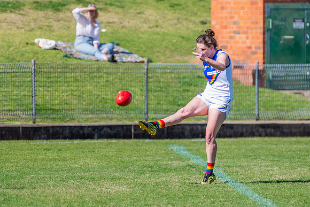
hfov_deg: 3.0
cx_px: 185
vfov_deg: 2.0
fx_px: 6000
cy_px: 103
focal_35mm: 697
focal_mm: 500
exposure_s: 1/1600
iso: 800
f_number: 9
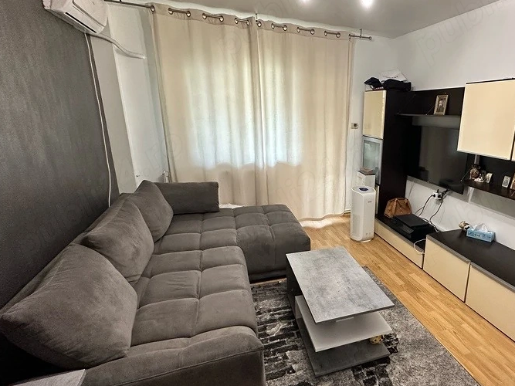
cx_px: 351
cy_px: 201
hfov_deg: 76.1
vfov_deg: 63.4
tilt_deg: -16.3
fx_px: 312
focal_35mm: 21
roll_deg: -2.1
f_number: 2.2
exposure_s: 1/67
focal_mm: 2.22
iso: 320
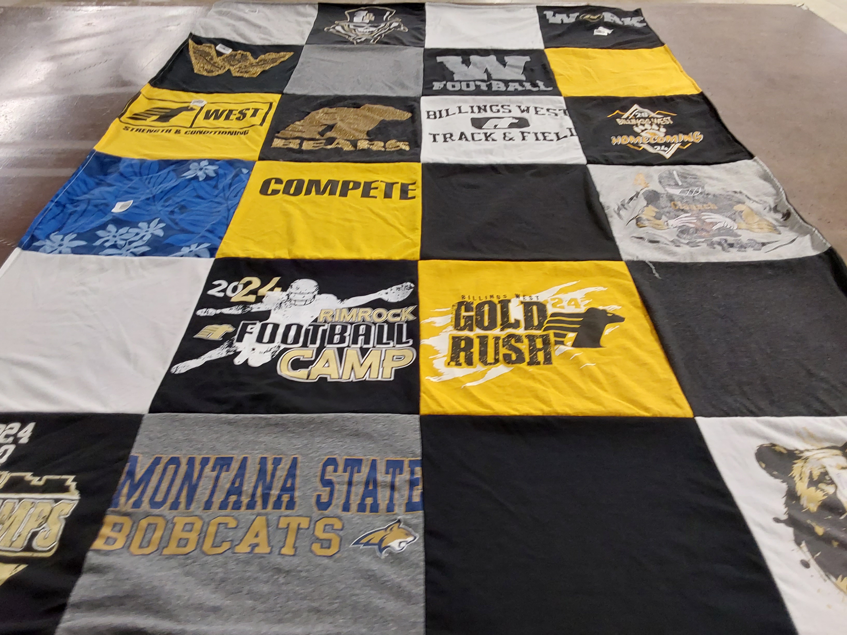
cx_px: 424
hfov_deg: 63.4
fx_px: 685
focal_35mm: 28
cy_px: 318
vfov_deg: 49.7
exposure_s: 1/60
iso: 125
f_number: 1.9
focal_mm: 2.91
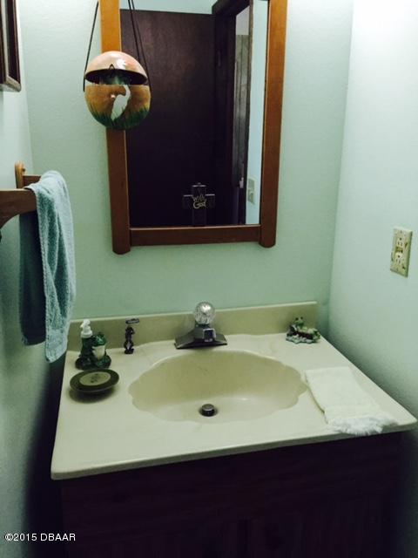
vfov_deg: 61.7
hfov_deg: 48.2
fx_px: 467
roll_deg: -0.7
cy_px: 279
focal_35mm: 29
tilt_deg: -14.8
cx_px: 209
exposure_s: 1/15
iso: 400
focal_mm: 4.15
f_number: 2.2
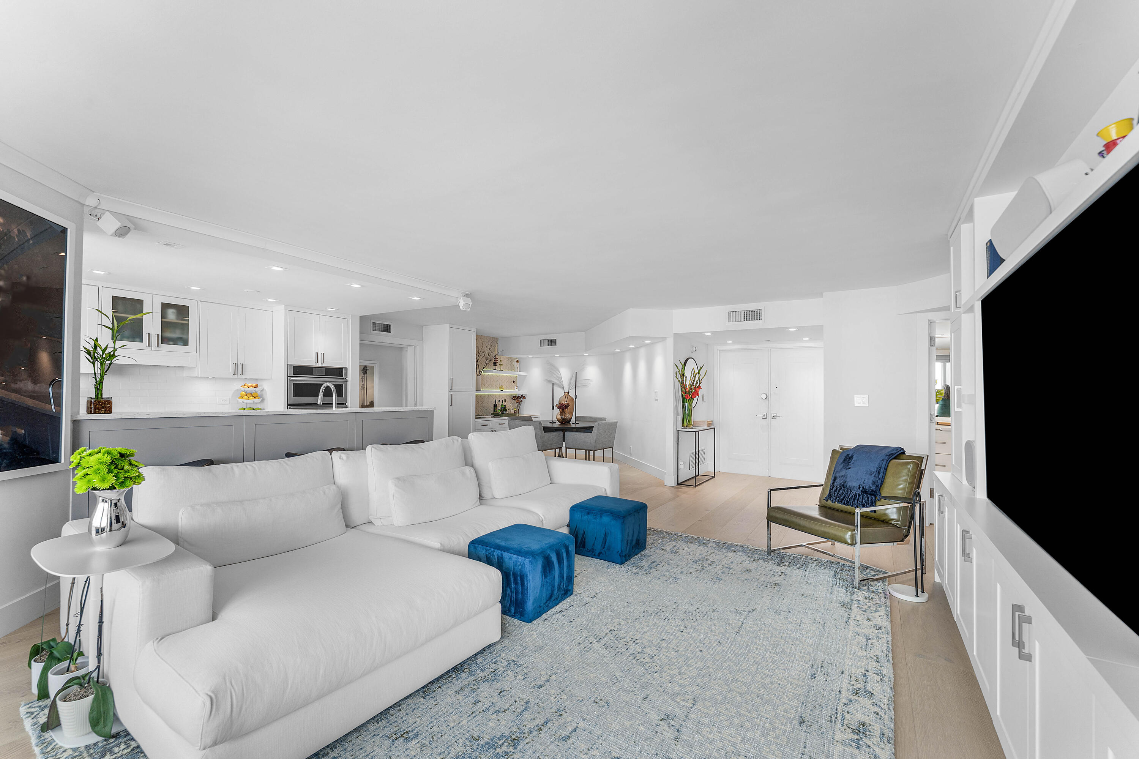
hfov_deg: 101.9
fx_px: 462
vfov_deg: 78.8
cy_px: 380
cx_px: 570
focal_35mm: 15
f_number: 8
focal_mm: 14.6
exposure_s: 1/60
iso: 160
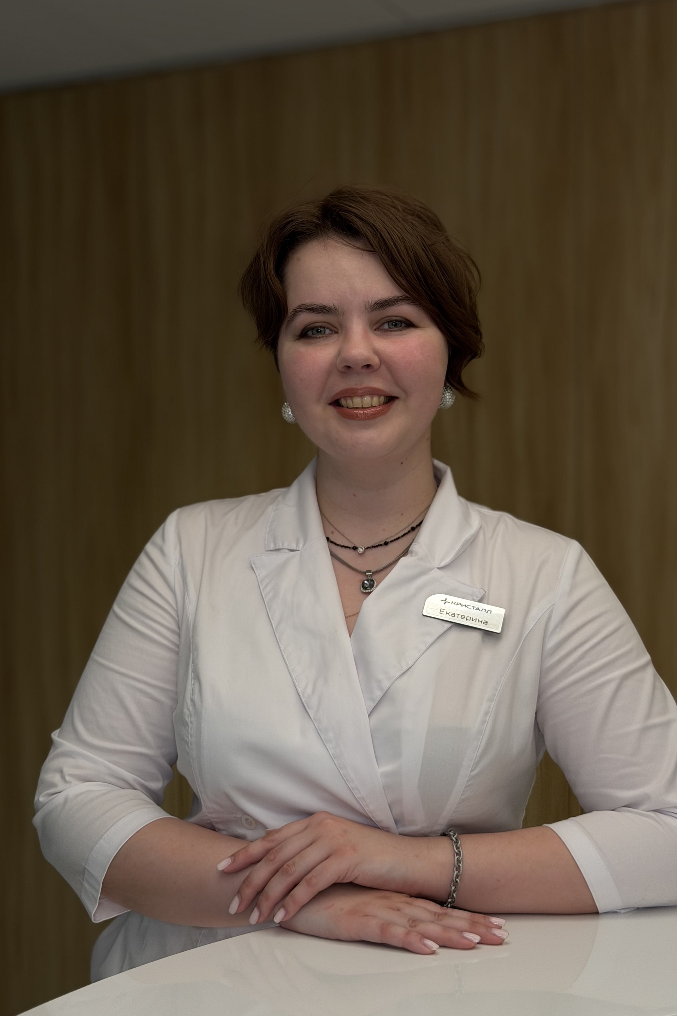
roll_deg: +0.2
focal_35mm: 52
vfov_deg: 38.2
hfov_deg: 26.0
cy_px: 514
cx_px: 358
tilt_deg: -1.2
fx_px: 1467
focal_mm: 6.76
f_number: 1.78
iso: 50
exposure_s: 1/169
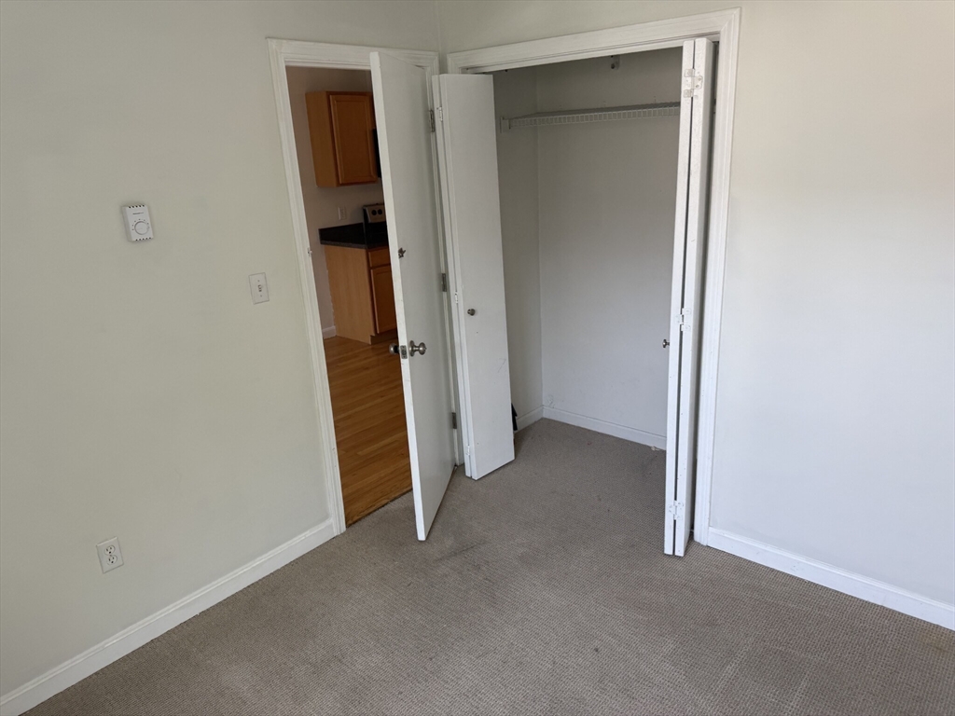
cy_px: 358
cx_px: 478
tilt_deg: -17.3
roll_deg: +3.9
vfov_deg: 56.8
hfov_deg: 71.6
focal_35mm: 24
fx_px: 662
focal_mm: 6.76
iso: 125
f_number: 1.78
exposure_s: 1/121
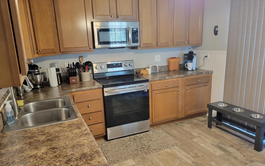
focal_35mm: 28
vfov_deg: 44.5
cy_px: 89
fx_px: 202
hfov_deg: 66.5
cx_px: 131
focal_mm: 5.4
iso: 400
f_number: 1.8
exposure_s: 1/40
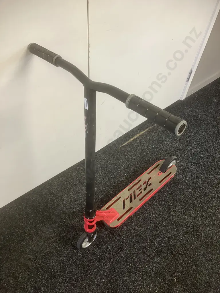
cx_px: 110
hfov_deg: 49.7
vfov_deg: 63.4
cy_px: 146
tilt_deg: -51.8
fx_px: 237
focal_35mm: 28
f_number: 1.8
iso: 200
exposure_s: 1/50
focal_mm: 3.99
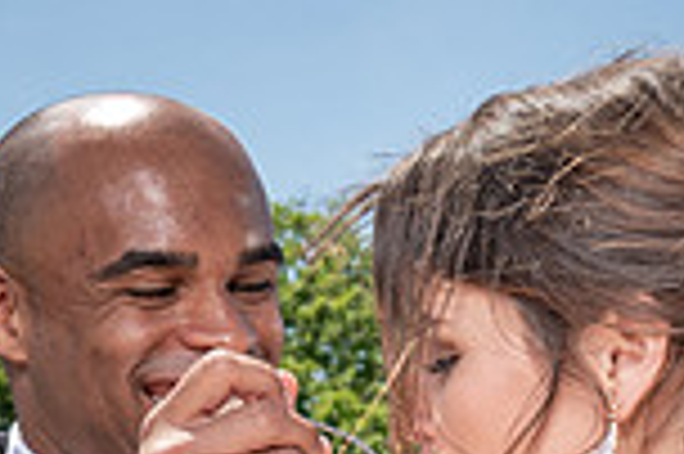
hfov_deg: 14.3
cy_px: 599
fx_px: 2695
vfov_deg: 9.5
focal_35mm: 142
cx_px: 47
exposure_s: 1/250
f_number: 7.1
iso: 50
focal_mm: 35
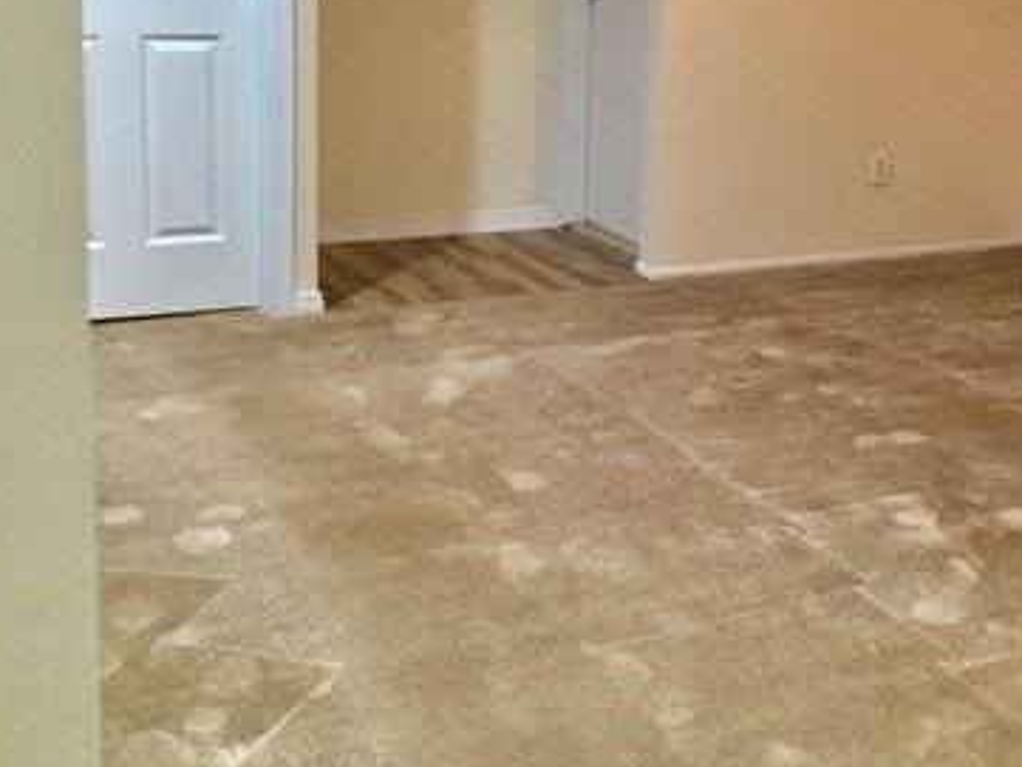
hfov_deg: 33.8
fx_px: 1624
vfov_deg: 26.3
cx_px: 829
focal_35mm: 55
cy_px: 209
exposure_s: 1/17
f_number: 2.4
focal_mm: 3.3
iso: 200
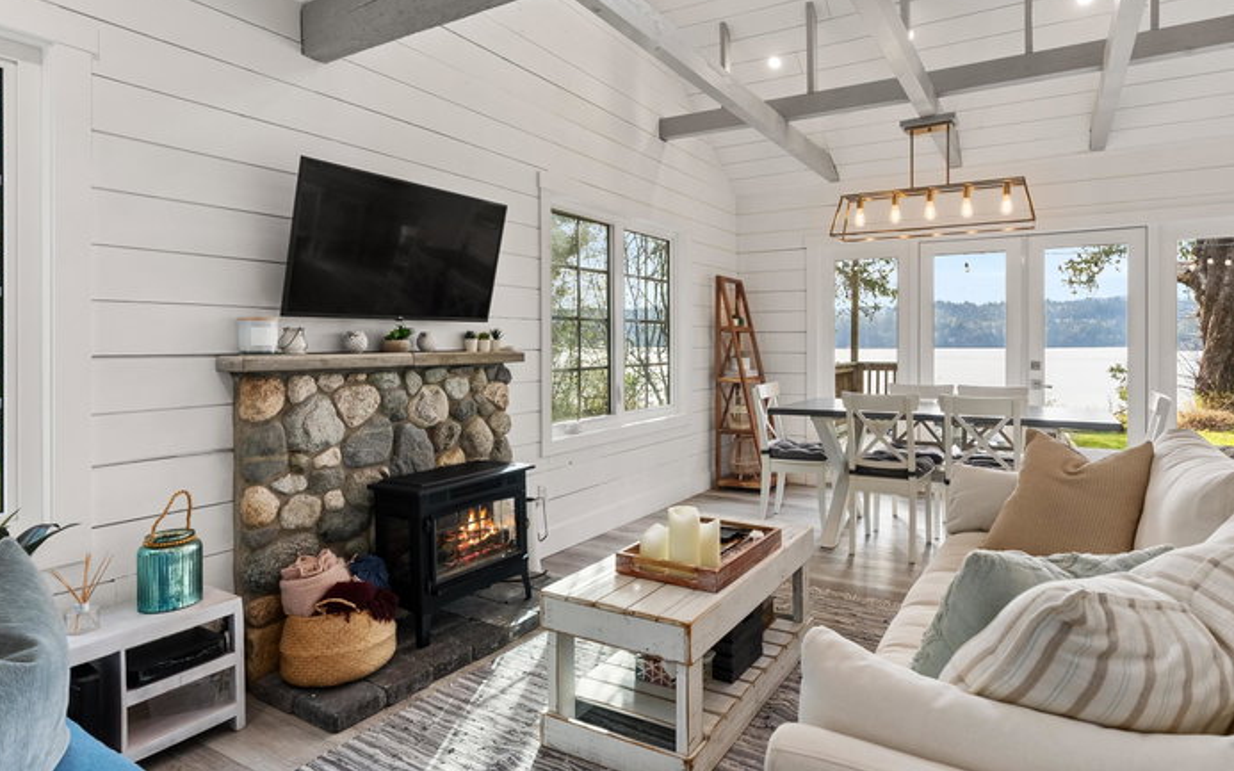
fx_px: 673
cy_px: 349
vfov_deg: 59.5
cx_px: 692
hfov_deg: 84.7
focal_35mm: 20
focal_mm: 17
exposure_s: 1/25
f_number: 8
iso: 400
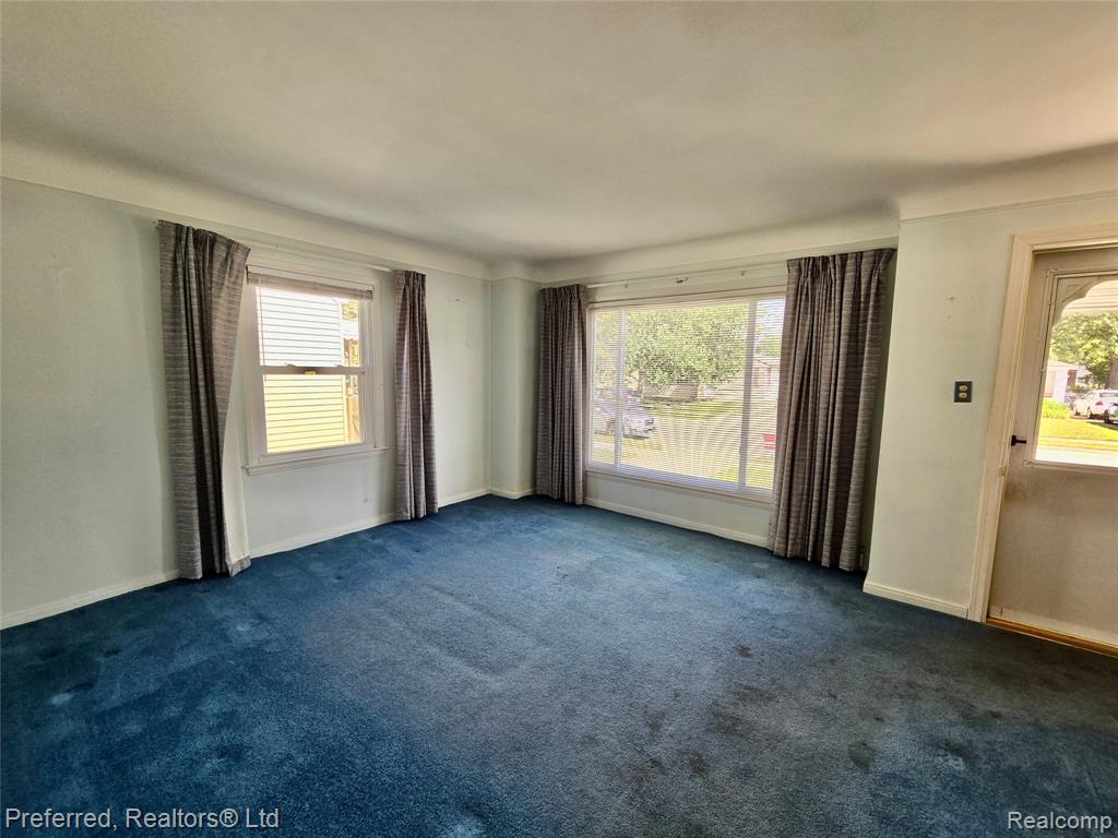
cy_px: 419
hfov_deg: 106.2
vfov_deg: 89.9
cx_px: 559
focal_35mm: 13
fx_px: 420
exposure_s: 1/120
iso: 50
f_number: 2.2
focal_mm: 2.2
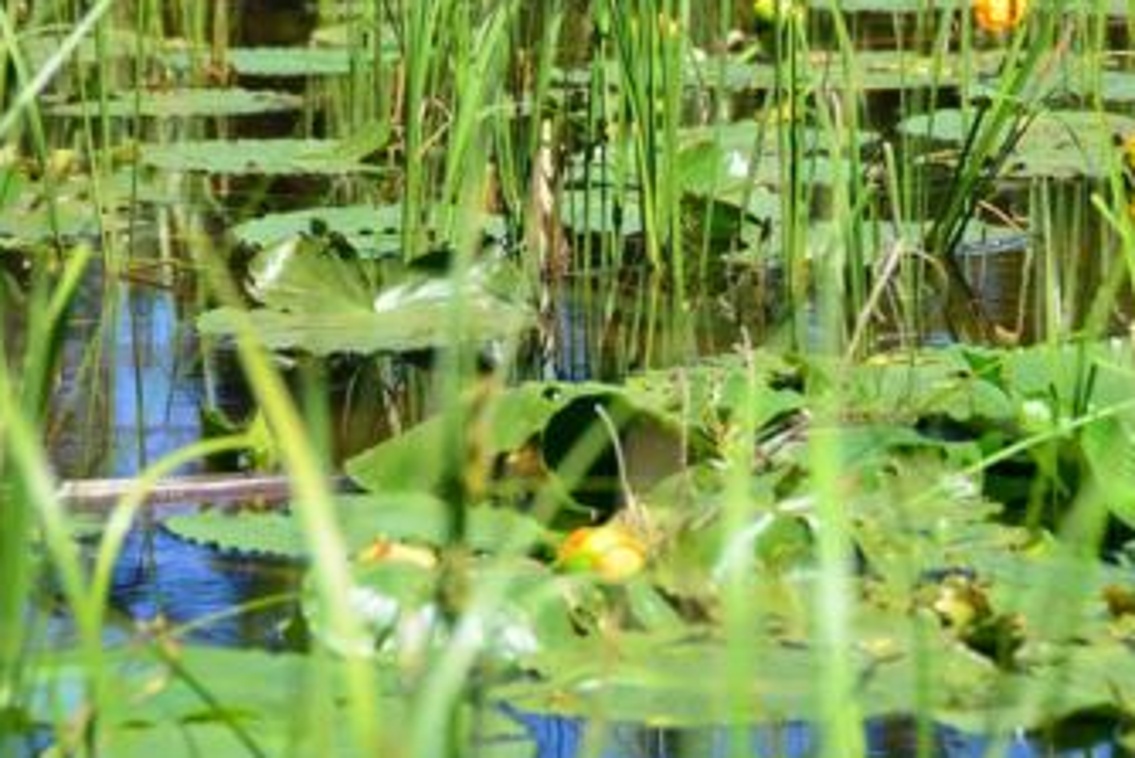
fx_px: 7223
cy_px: 161
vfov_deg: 6.0
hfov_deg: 9.0
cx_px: 700
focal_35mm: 229
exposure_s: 1/640
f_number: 6.3
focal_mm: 80
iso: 200
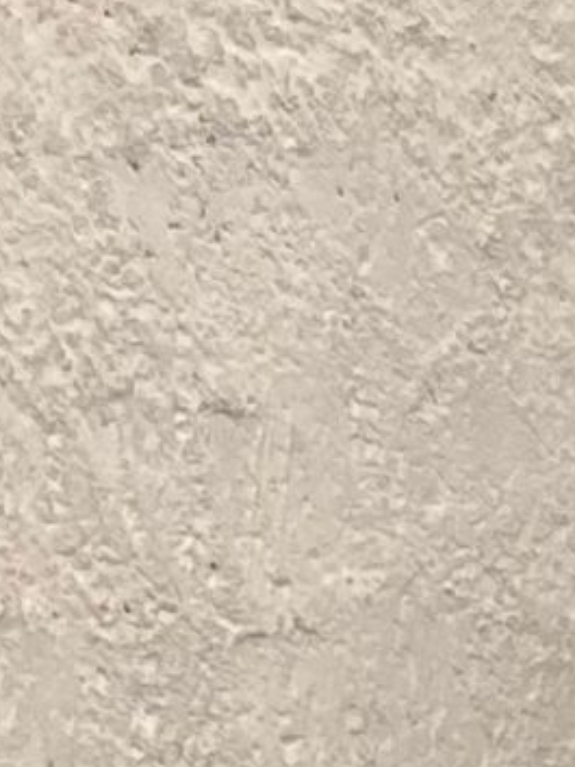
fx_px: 4493
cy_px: 2718
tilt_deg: -4.5
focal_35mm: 203
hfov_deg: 6.6
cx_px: 1792
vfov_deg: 7.7
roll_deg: +1.7
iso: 64
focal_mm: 3.99
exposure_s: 1/50
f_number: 1.8
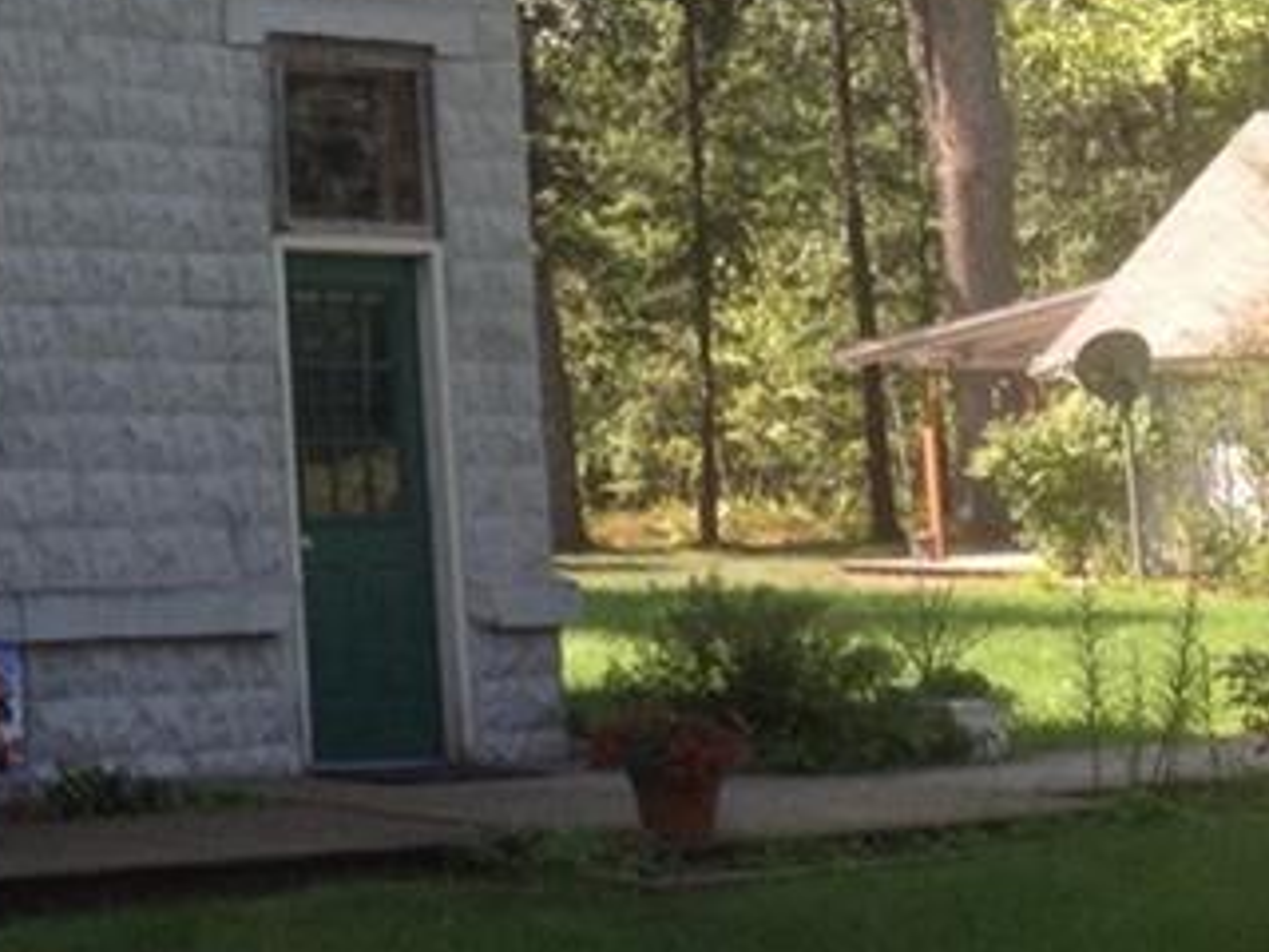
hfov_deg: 16.2
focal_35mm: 112
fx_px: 4106
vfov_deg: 12.8
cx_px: -567
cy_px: -250
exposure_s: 1/282
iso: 50
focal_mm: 4.28
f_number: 2.4
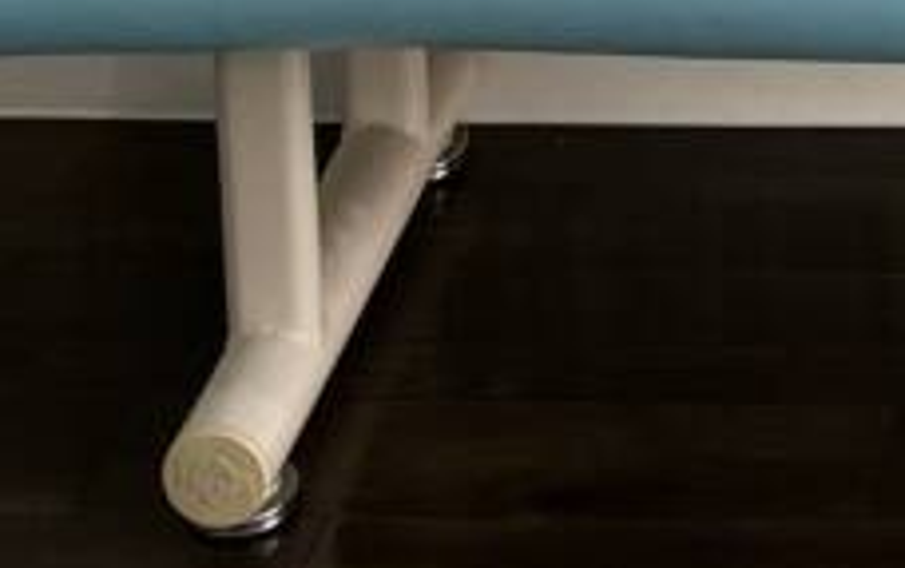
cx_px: 1461
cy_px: -1406
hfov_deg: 12.6
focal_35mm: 156
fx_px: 3851
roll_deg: +0.9
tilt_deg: -9.2
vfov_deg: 7.1
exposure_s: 1/100
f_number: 1.8
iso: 40
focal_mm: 3.99
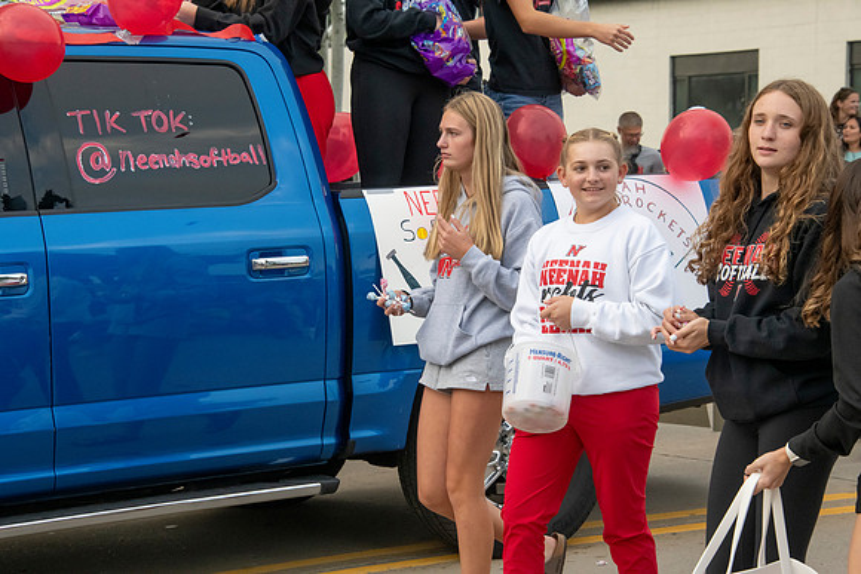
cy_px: 287
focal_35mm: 105
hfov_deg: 19.5
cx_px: 430
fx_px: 2512
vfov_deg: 13.0
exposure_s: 1/640
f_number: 11
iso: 3200
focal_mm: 105
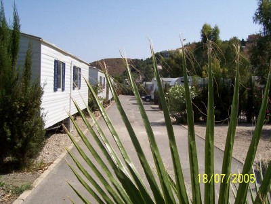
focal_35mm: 37
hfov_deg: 50.1
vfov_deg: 38.7
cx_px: 136
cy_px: 102
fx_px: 290
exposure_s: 1/750
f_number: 5.6
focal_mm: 5.6
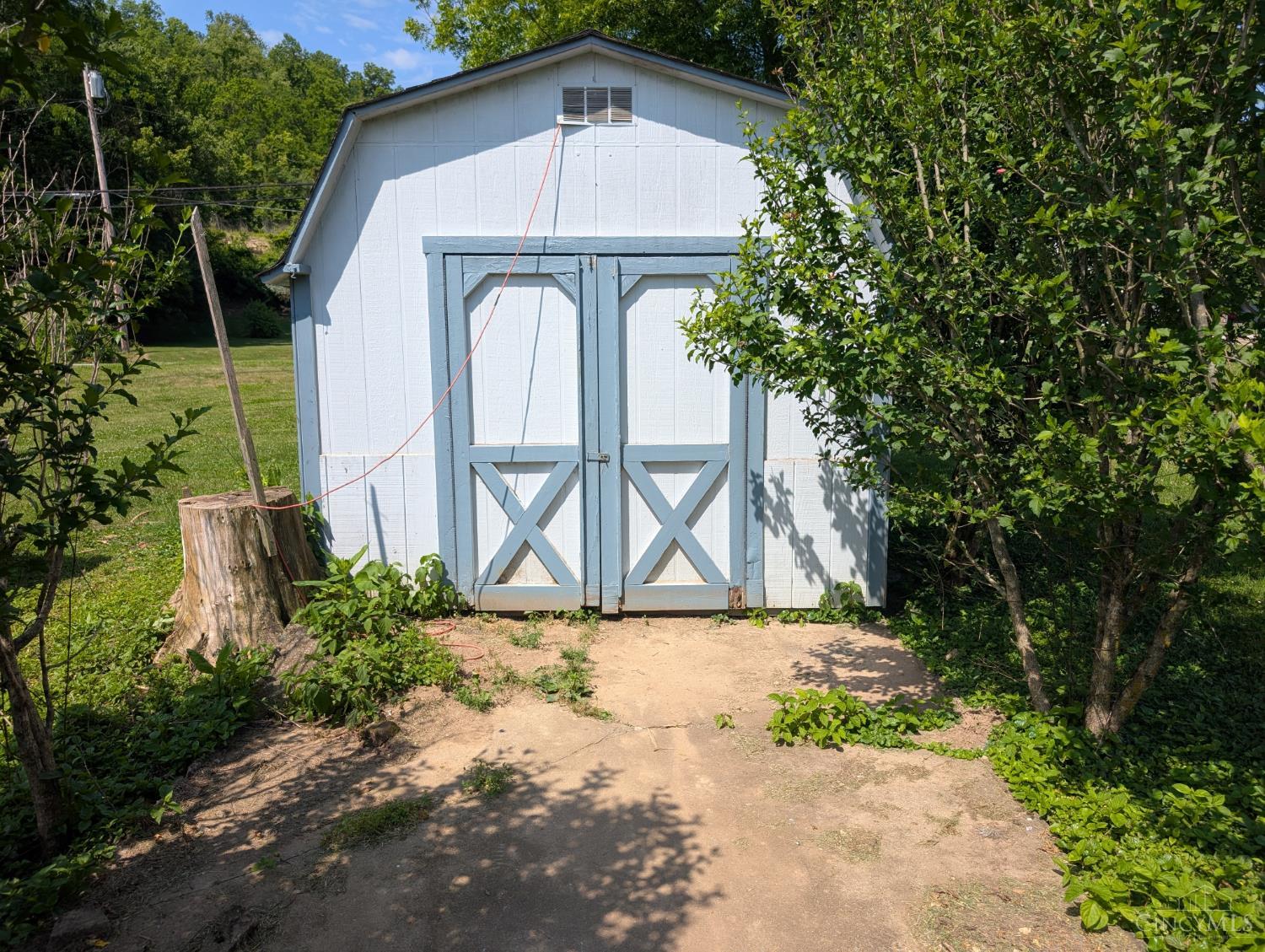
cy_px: 476
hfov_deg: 71.5
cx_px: 632
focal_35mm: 24
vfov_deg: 56.9
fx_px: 878
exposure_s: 1/1018
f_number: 1.68
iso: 25
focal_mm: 6.9
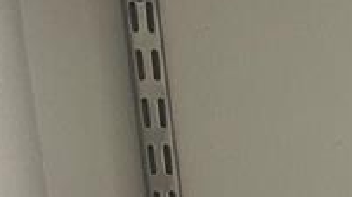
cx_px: 740
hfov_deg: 11.7
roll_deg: +0.7
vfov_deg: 6.7
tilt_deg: -18.3
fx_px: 1502
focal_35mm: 161
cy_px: 632
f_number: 1.6
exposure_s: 1/60
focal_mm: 5.1
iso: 100
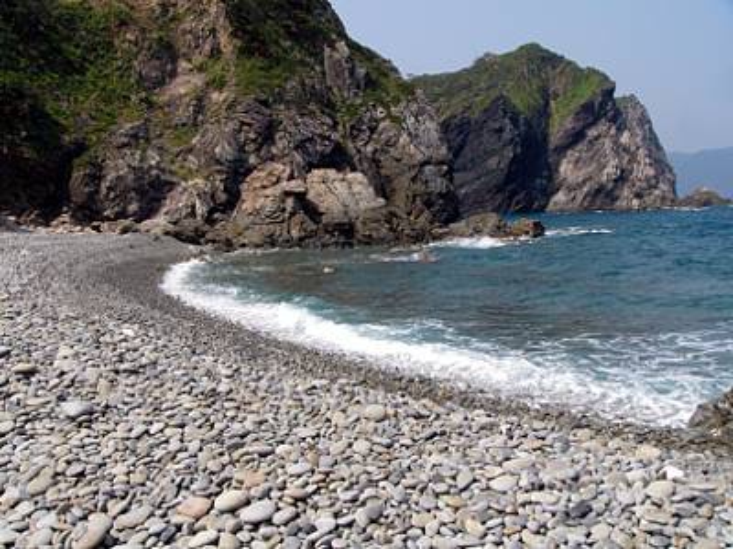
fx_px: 762
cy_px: 274
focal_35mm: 36
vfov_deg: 39.7
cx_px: 366
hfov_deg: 51.4
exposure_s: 1/800
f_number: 5.6
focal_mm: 6
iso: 100
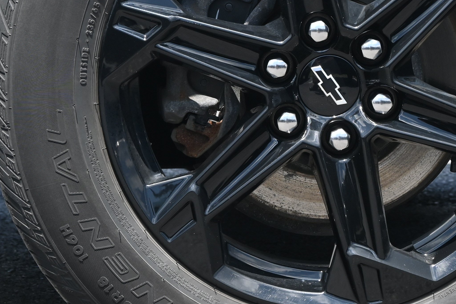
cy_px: 90
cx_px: 320
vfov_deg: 7.3
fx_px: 2368
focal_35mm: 187
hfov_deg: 11.0
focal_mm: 46
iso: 200
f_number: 6
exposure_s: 1/250
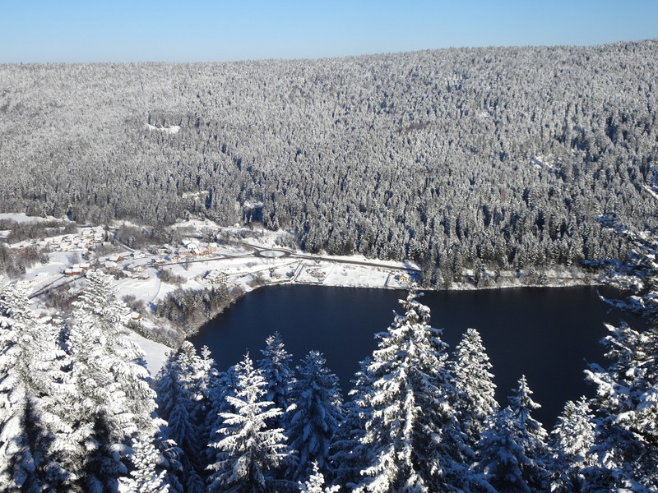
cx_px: 329
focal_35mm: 41
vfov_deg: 35.1
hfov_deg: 45.8
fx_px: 779
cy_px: 246
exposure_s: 1/1000
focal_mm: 7.05
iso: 80
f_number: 4
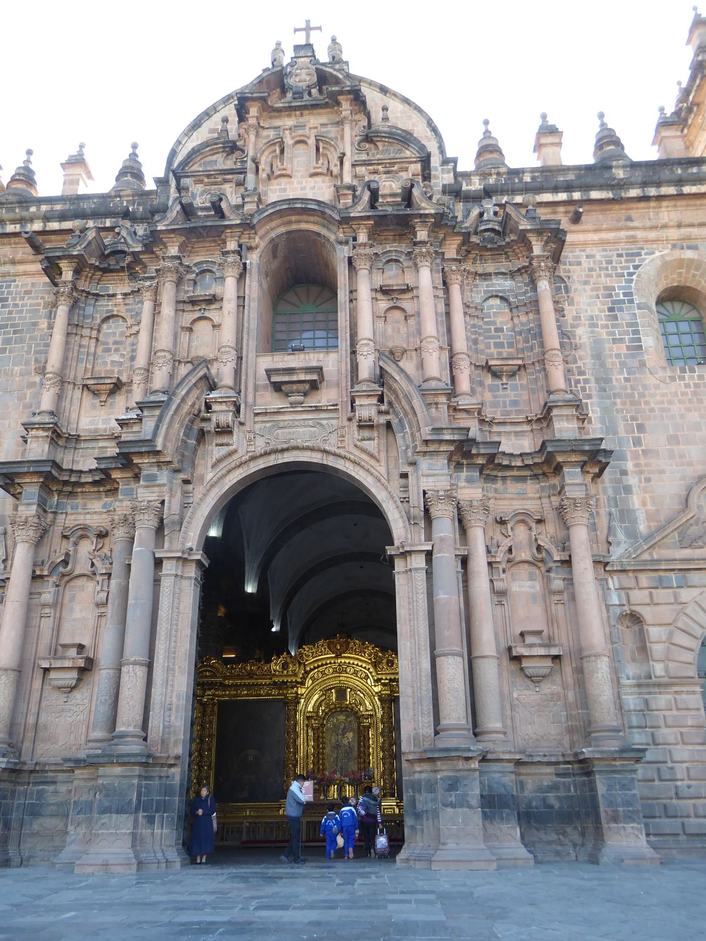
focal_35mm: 29
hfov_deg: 48.2
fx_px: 789
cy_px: 470
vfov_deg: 61.7
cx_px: 353
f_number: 3.5
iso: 125
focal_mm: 5
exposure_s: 1/60
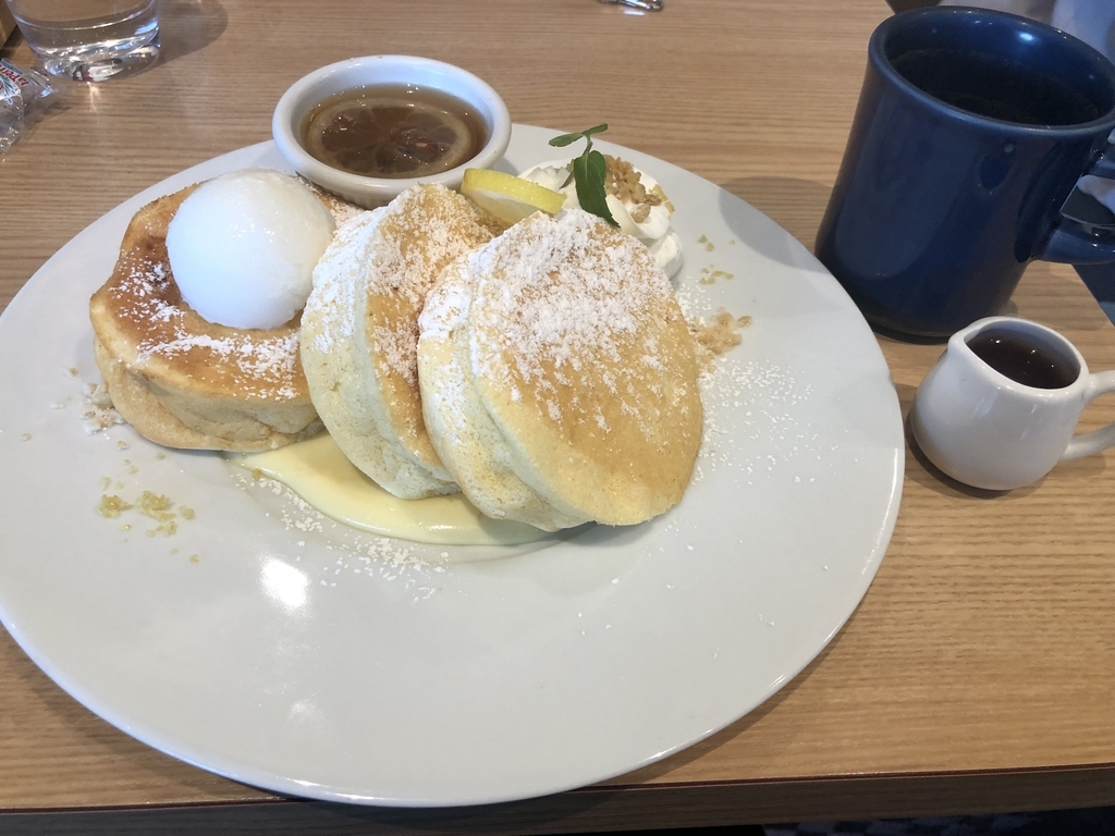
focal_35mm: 28
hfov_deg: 63.4
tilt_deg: -46.5
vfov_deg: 49.7
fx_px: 902
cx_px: 558
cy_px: 418
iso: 40
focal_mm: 3.99
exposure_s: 1/33
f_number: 1.8
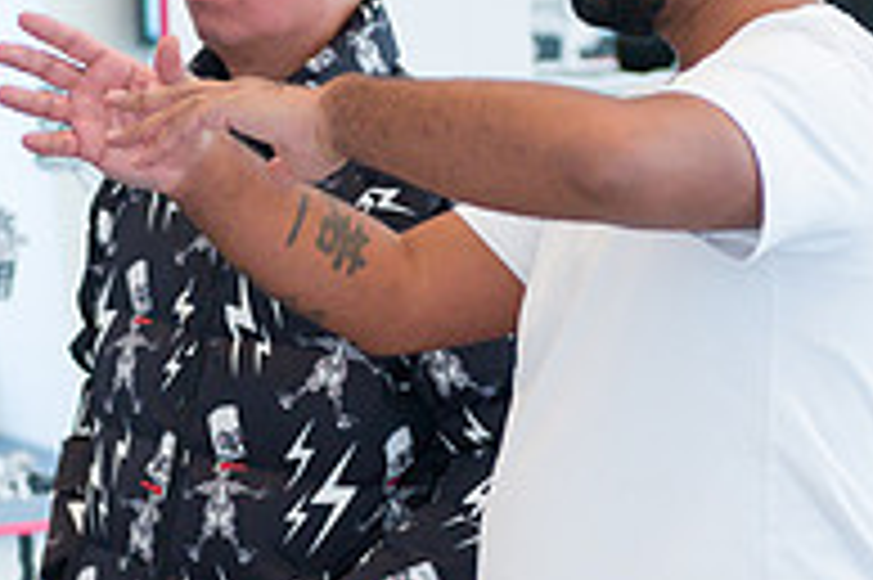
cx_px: 428
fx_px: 4046
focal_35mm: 167
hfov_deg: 12.3
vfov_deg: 8.2
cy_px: 328
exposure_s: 1/320
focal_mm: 56
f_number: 3.5
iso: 2500
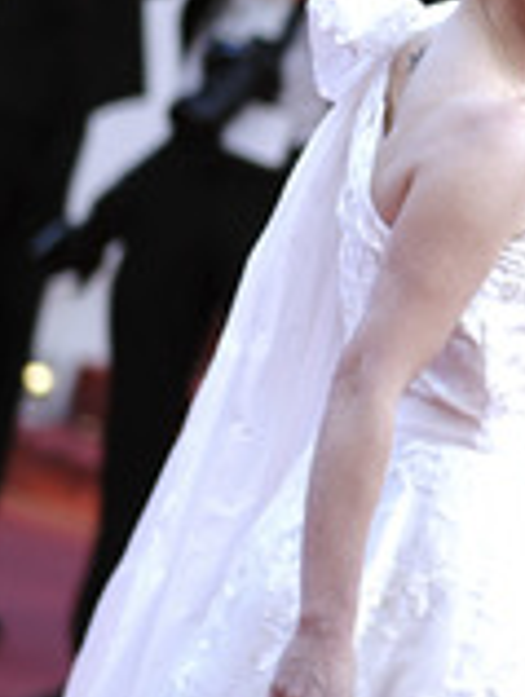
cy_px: 371
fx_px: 4639
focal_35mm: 230
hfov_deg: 6.5
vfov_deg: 8.6
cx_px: 448
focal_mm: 56
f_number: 1.2
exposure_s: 1/500
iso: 80
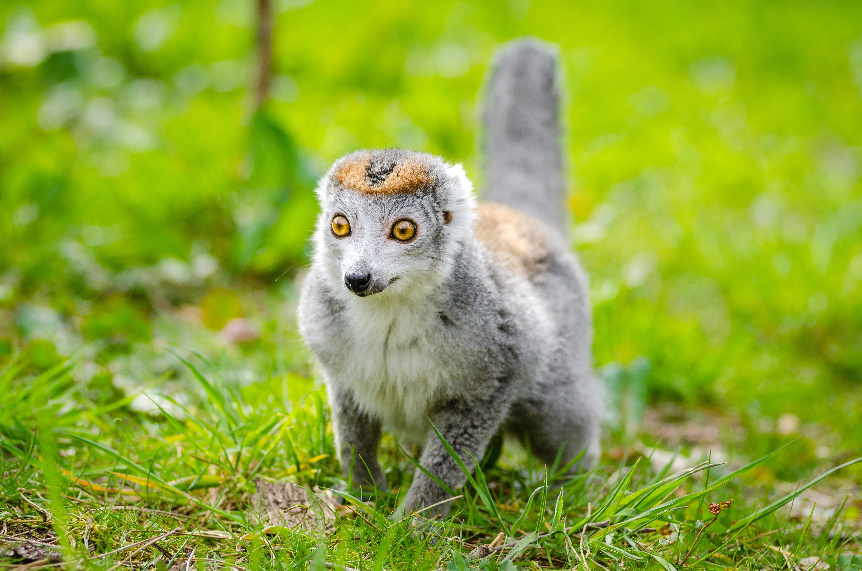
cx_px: 431
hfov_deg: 11.0
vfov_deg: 7.3
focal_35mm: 188
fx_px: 4480
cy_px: 286
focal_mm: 125
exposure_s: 1/1600
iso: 400
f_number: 4
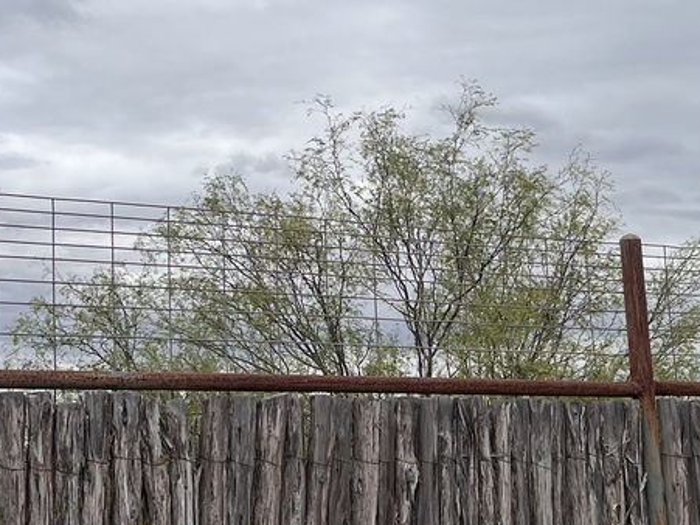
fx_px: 1678
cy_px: 143
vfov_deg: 17.7
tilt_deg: +9.4
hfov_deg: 23.5
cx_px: 450
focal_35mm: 83
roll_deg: +2.3
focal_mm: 5.7
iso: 50
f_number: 1.5
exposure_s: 1/3257
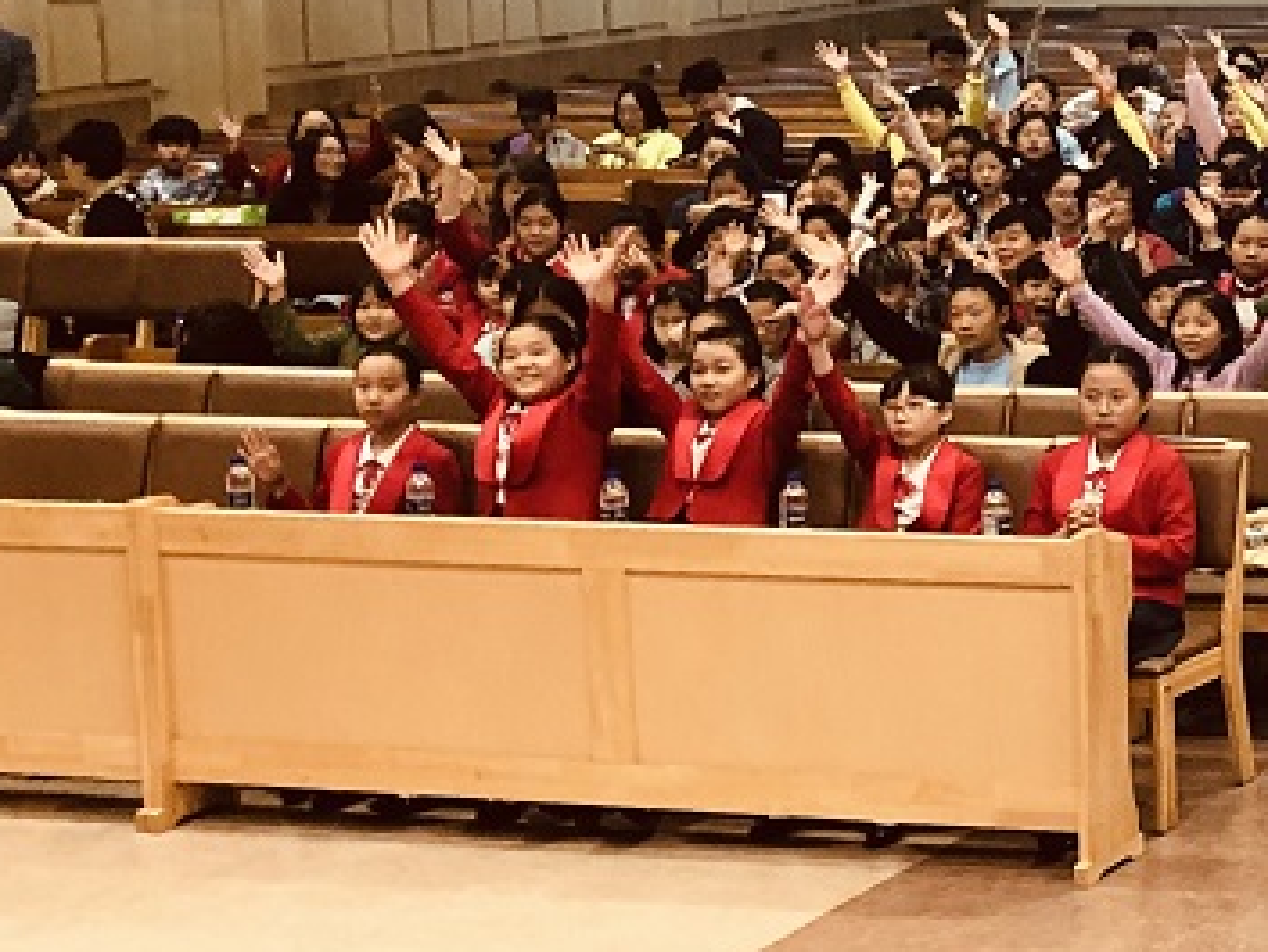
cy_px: 298
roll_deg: +0.5
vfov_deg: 15.4
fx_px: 3518
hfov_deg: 18.2
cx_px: 1904
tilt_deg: -6.3
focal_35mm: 96
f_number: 1.8
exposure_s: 1/31
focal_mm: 4
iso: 40
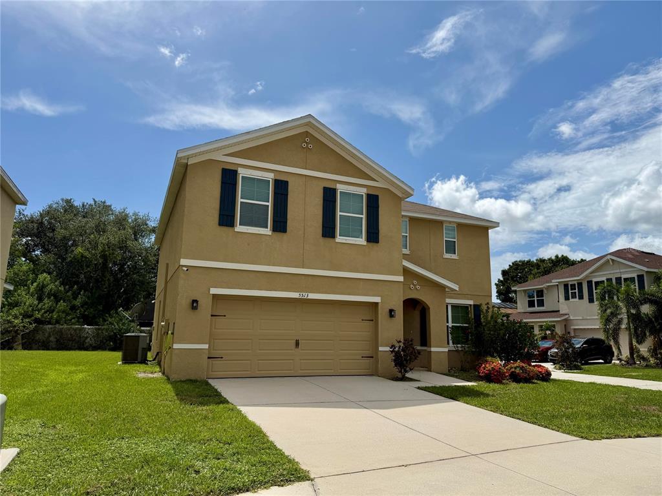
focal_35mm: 24
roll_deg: -1.2
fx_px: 459
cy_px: 248
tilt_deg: +11.2
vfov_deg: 56.8
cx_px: 331
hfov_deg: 71.6
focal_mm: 6.76
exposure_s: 1/9091
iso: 80
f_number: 1.78
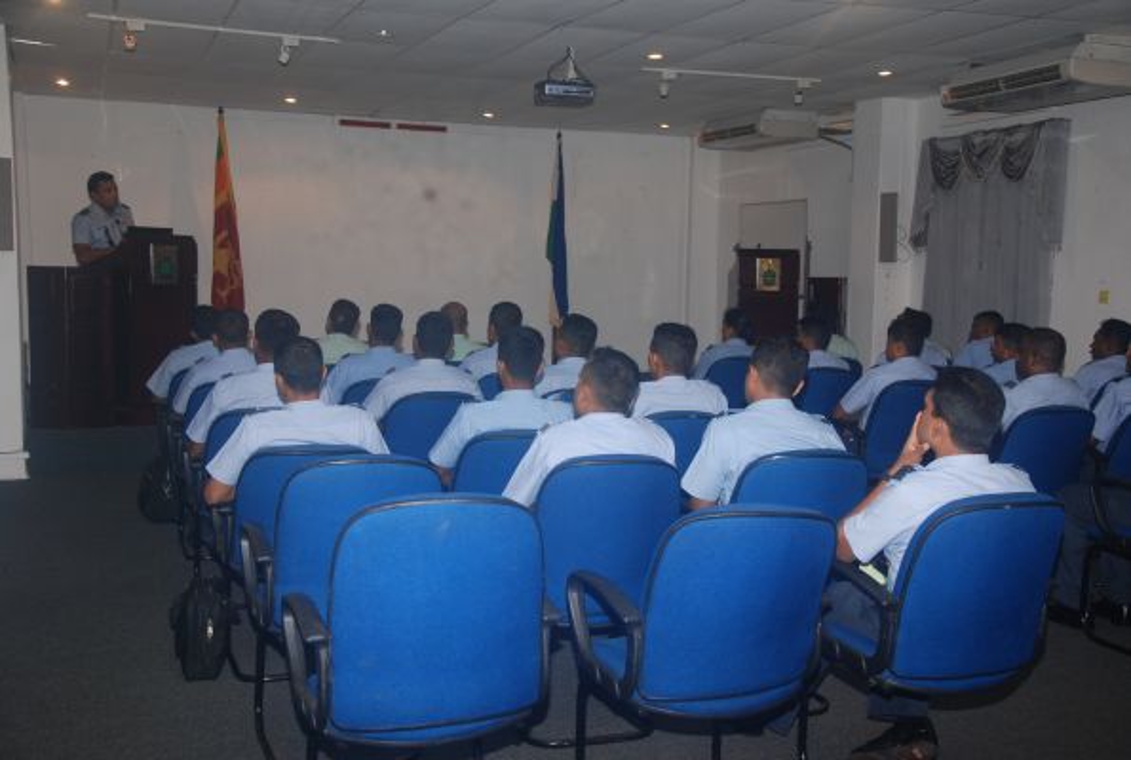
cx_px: 566
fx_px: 1228
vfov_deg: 34.4
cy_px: 380
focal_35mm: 39
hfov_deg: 49.4
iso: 320
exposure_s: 1/60
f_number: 5.6
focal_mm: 26
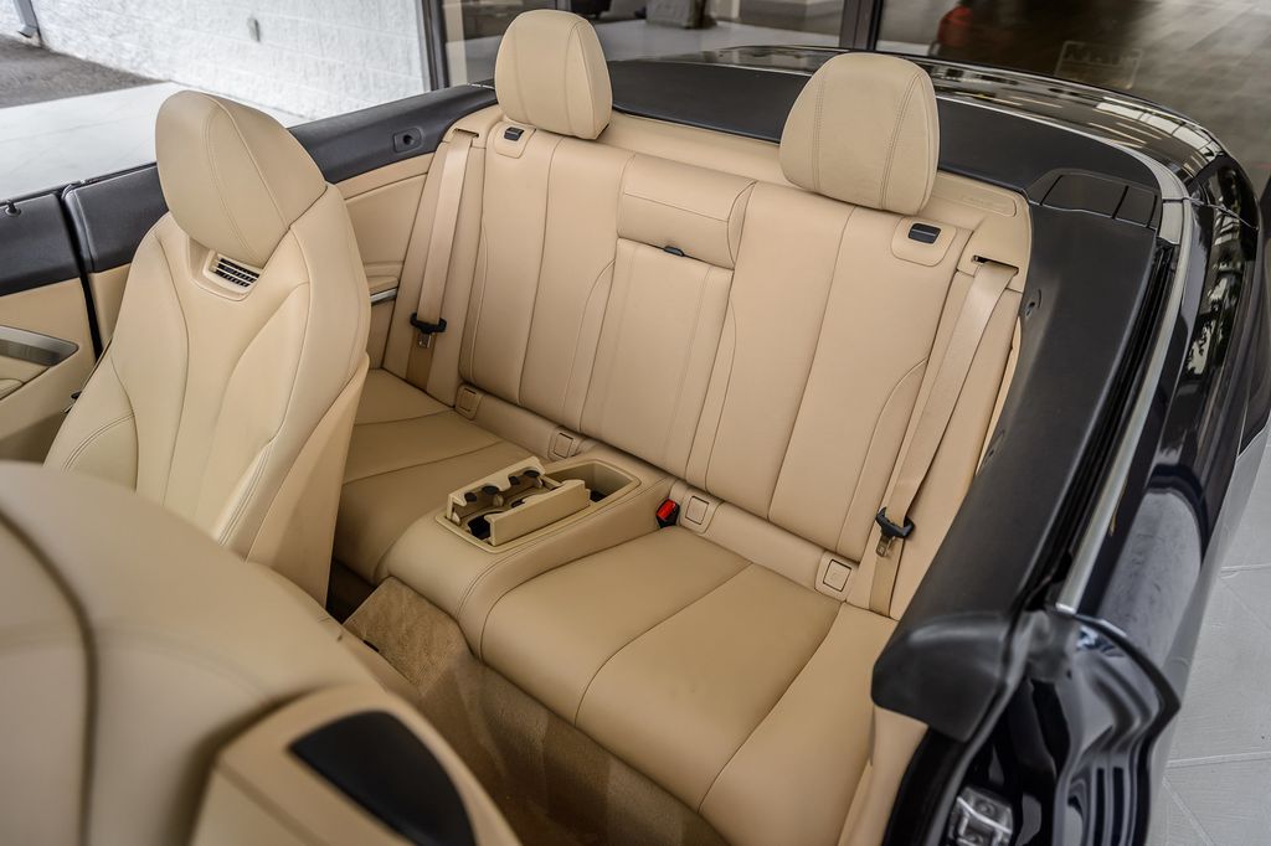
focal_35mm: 24
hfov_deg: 73.8
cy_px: 423
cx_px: 636
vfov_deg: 53.1
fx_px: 847
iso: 400
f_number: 4
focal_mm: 24
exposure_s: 1/640
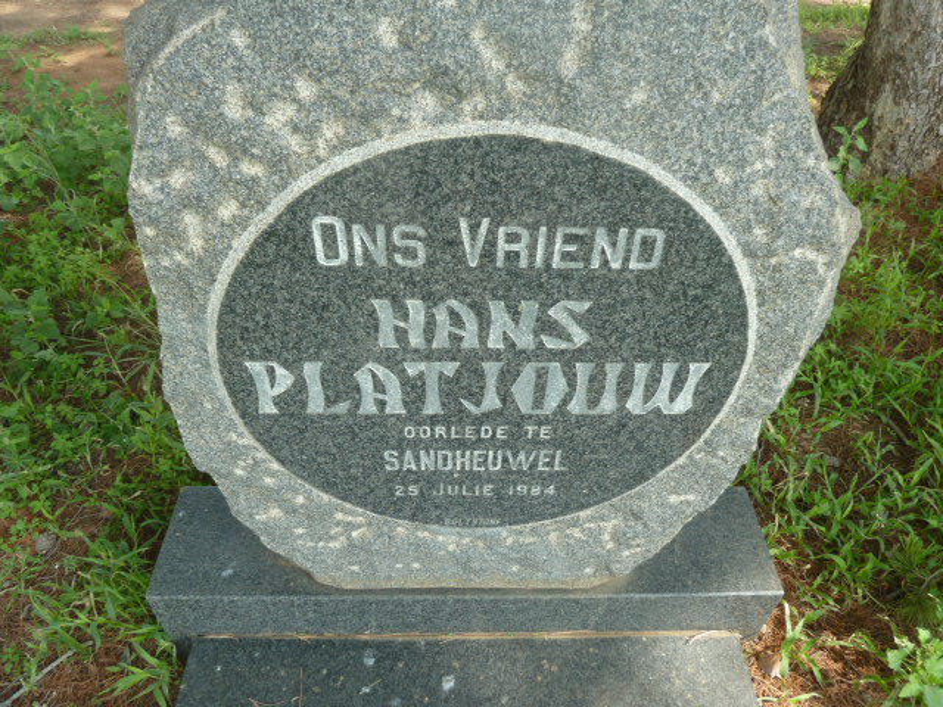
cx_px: 472
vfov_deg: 54.9
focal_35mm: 25
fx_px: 681
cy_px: 354
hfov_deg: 69.4
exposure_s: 1/80
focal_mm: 4.1
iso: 80
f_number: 3.3
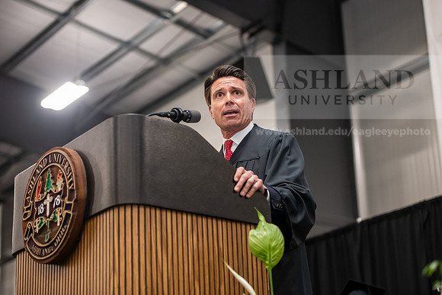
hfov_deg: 26.0
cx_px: 221
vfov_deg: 17.5
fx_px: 958
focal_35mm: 78
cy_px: 148
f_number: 3.2
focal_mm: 78
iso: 3200
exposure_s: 1/200
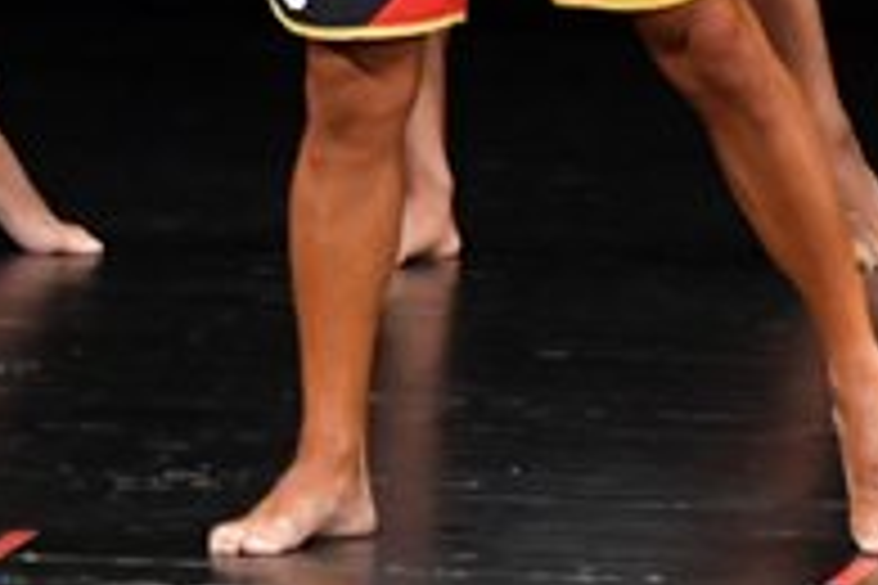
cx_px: 1502
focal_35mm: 892
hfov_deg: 2.3
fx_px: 21753
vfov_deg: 1.5
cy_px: -252
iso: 3200
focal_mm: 150
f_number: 5.6
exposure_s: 1/400
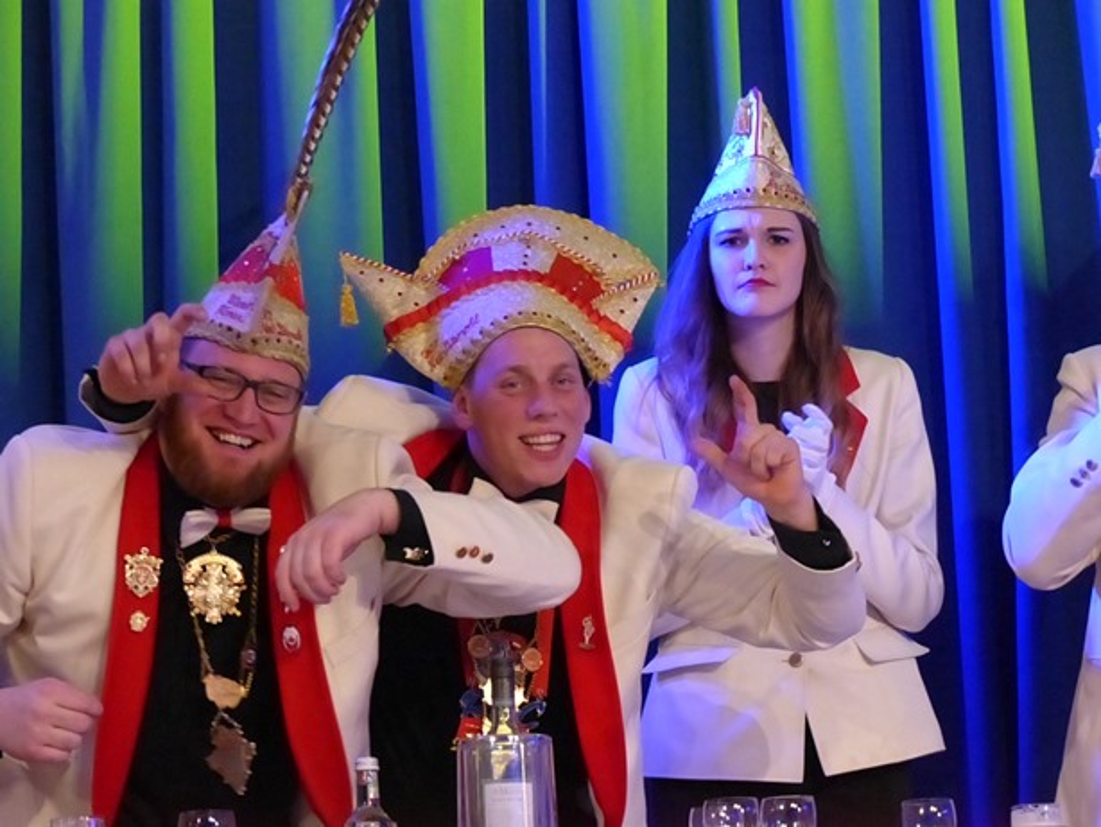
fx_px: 4614
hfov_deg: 13.6
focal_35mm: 145
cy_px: 414
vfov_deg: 10.2
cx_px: 550
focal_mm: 26.1
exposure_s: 1/125
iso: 1600
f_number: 3.2
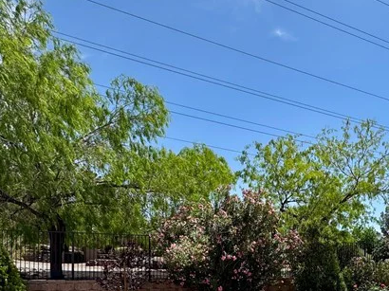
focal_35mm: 35
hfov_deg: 49.5
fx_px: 393
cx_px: 312
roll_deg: +0.1
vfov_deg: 37.8
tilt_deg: +1.6
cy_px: 264
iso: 50
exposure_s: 1/1748
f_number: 2.2
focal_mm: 2.22
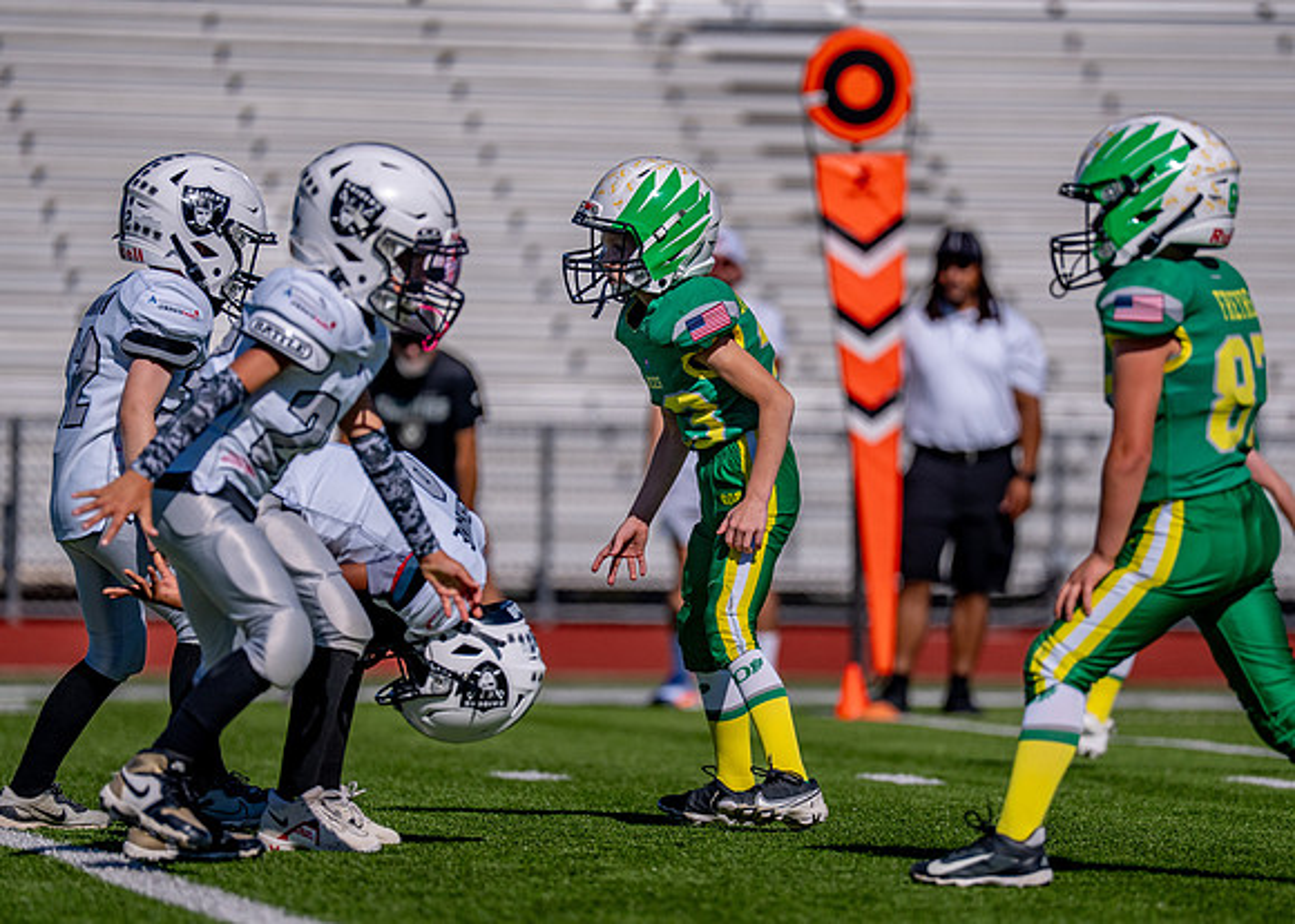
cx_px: 740
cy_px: 507
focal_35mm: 287
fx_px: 10563
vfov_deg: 5.0
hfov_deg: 7.0
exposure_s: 1/8000
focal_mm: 200
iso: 160
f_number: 2.8
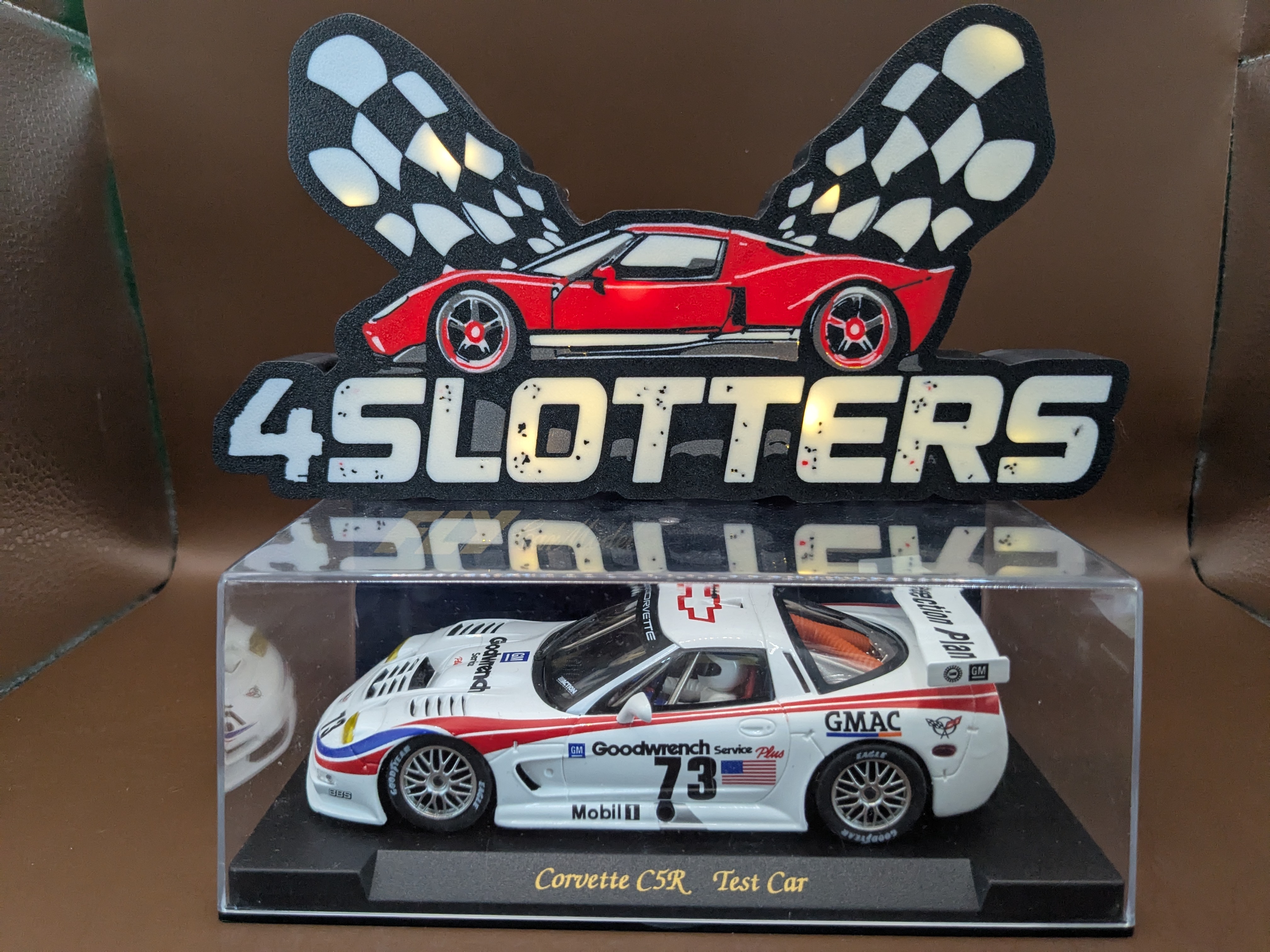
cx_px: 635
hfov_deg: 65.3
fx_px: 991
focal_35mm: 27
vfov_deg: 51.4
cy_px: 476
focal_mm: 4.38
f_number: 1.73
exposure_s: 1/99.9
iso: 357
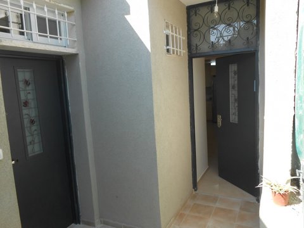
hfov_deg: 67.3
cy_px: 114
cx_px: 152
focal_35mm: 26
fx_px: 228
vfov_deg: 53.1
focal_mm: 4.6
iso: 125
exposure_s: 1/250
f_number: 3.5
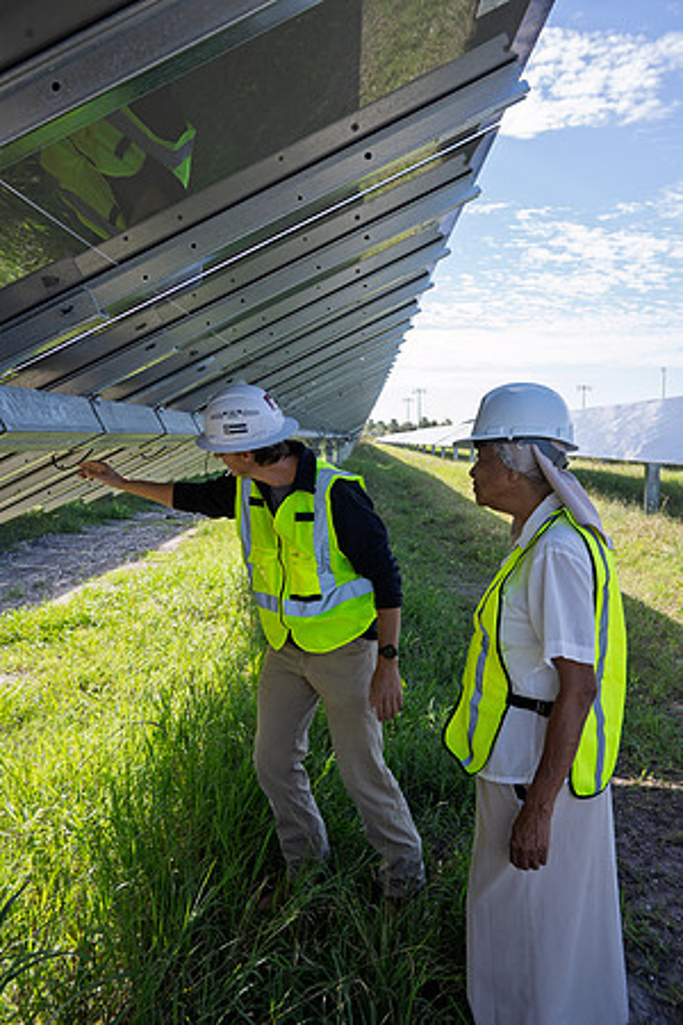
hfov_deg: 46.4
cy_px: 512
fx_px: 797
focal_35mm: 28
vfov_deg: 65.5
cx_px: 342
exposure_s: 1/200
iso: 200
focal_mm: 28
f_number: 7.1
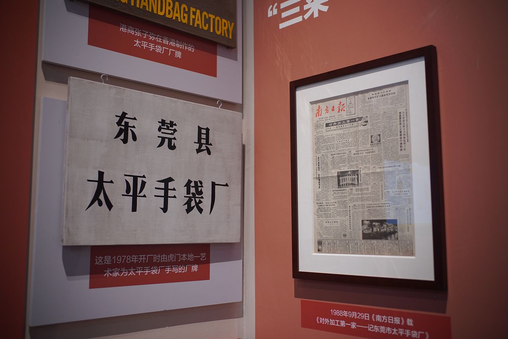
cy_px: 170
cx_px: 254
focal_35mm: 15
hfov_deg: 100.4
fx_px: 212
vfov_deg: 77.3
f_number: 2
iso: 400
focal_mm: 15
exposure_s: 1/80
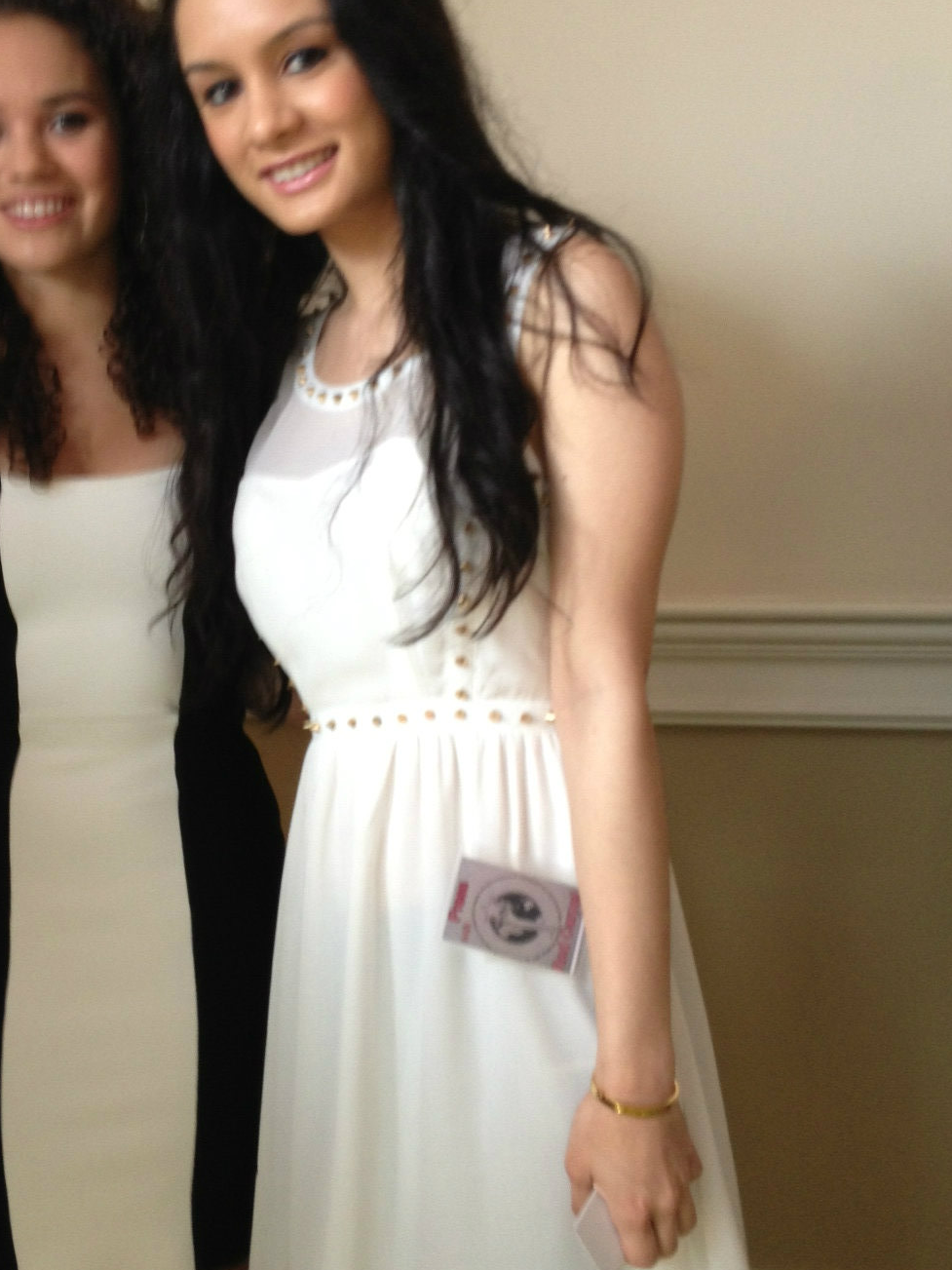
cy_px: 583
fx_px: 2017
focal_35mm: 55
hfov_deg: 26.3
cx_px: 253
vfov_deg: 34.9
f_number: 2.4
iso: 80
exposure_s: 1/20
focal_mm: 4.28
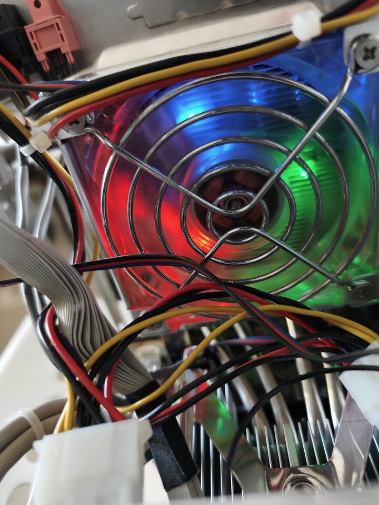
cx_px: 190
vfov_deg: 73.9
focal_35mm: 23
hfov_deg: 58.9
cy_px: 252
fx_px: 336
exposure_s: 1/60
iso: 640
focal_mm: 6.45
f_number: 1.62
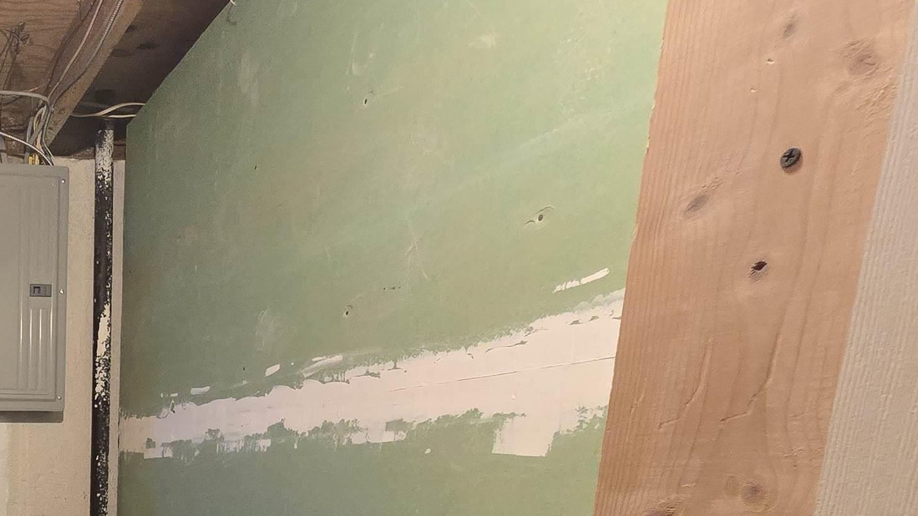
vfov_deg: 32.6
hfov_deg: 49.2
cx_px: -47
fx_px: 730
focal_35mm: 30
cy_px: 610
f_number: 2.2
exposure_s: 1/60
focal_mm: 2.2
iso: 640
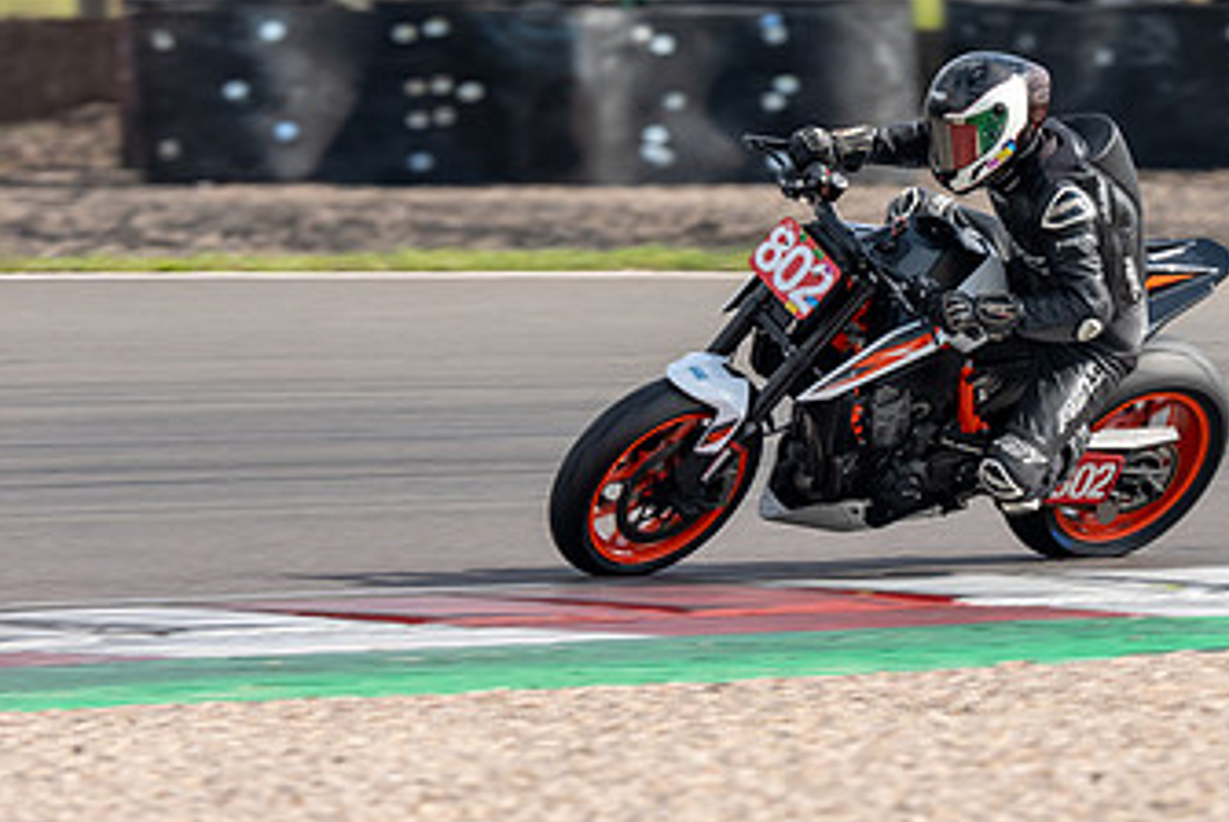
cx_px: 932
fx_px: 42675
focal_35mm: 1249
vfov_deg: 1.1
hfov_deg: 1.6
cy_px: 215
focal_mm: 600
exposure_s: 1/500
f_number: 7.1
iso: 200
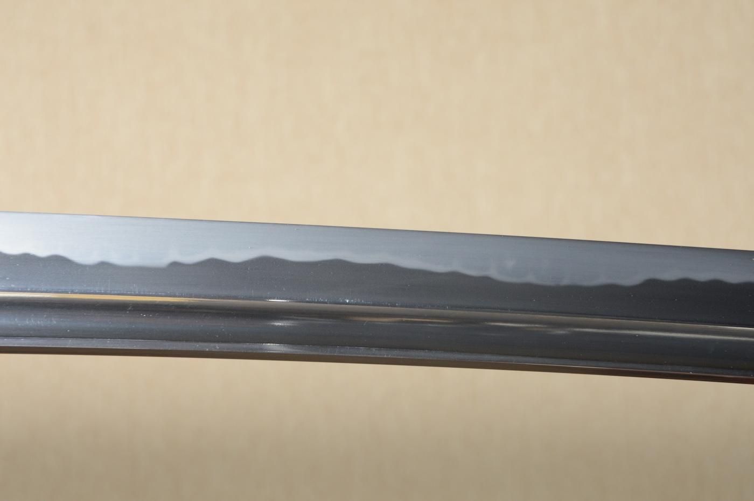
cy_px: 250
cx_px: 377
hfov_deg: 17.1
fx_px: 2511
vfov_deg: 11.4
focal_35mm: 120
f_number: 11
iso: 400
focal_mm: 80
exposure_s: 1/1.6
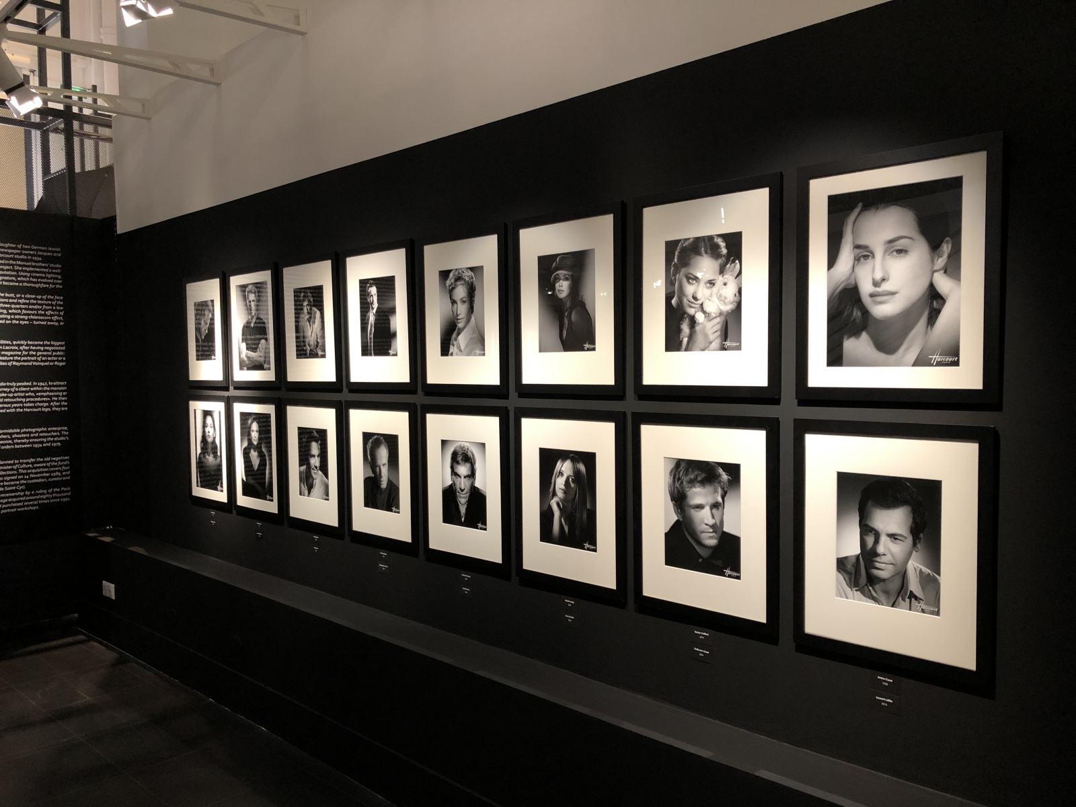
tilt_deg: -2.4
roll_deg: -0.2
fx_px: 870
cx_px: 538
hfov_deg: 63.4
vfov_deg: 49.7
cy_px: 404
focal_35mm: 28
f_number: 1.8
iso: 64
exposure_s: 1/15
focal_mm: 3.99
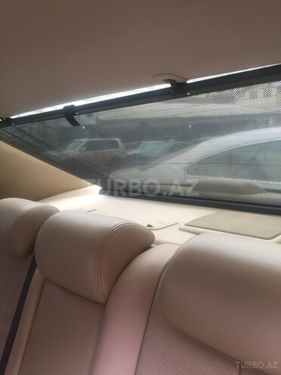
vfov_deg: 61.7
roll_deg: +5.9
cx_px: 140
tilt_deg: -12.0
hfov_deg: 48.2
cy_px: 188
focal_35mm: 29
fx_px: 314
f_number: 2.2
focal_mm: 4.15
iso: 50
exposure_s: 1/33
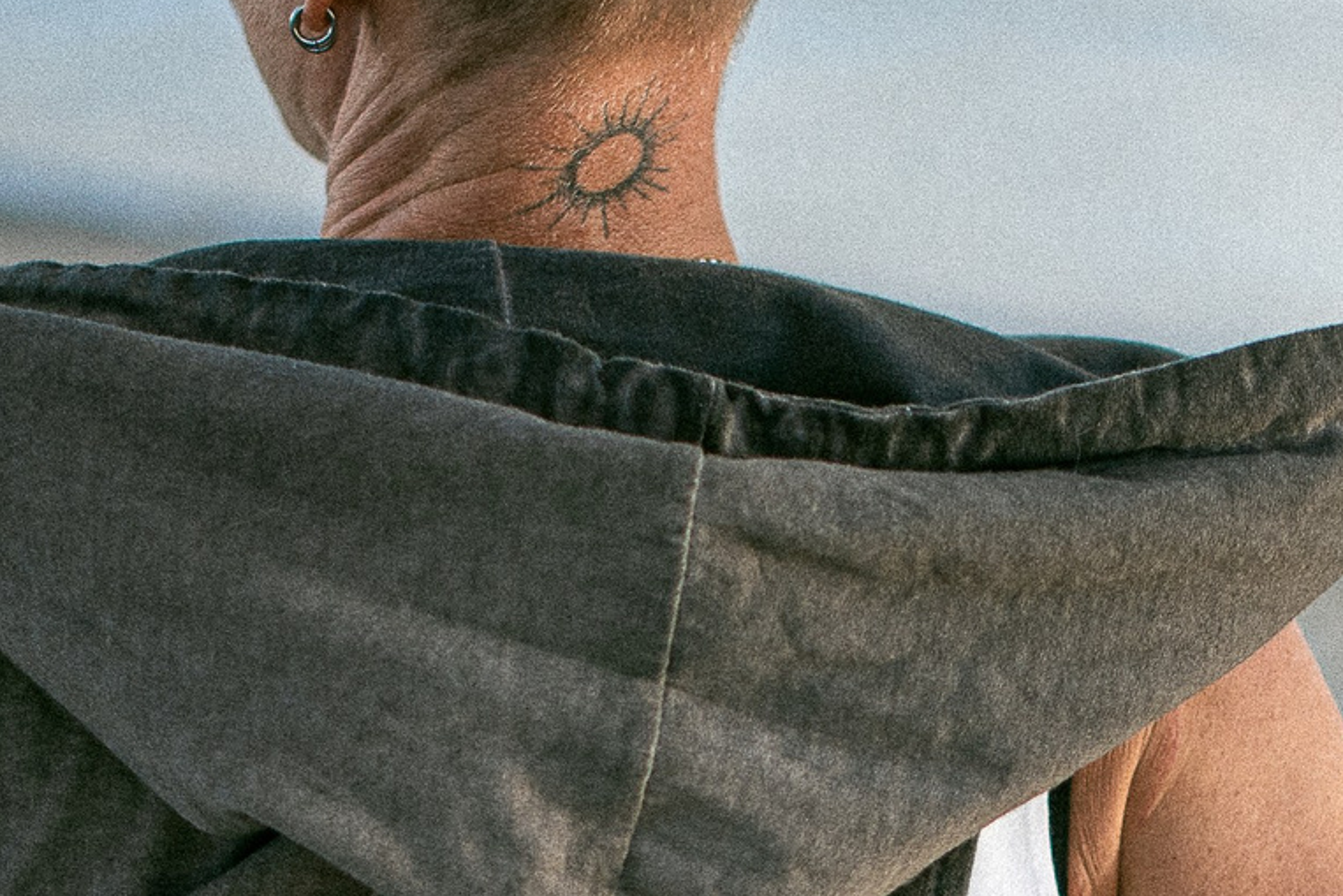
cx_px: 859
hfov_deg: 21.6
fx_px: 3507
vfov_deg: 14.0
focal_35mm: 94
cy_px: 1170
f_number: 1.8
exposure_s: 1/2000
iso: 250
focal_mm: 28
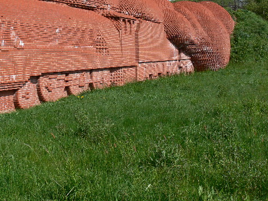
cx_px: 75
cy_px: 48
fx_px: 418
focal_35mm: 54
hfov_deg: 35.0
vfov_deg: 26.6
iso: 80
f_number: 5.6
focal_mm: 7.4
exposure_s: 1/400
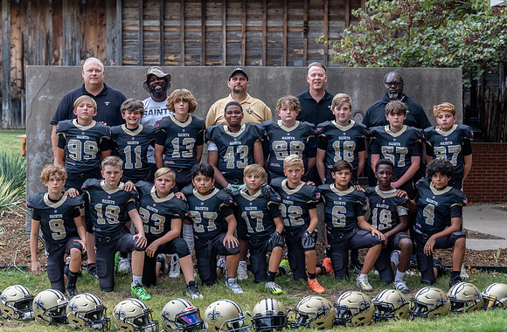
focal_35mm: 74
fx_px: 1037
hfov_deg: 27.5
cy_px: 163
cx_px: 257
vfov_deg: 18.2
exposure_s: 1/320
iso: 1000
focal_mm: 70
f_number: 4
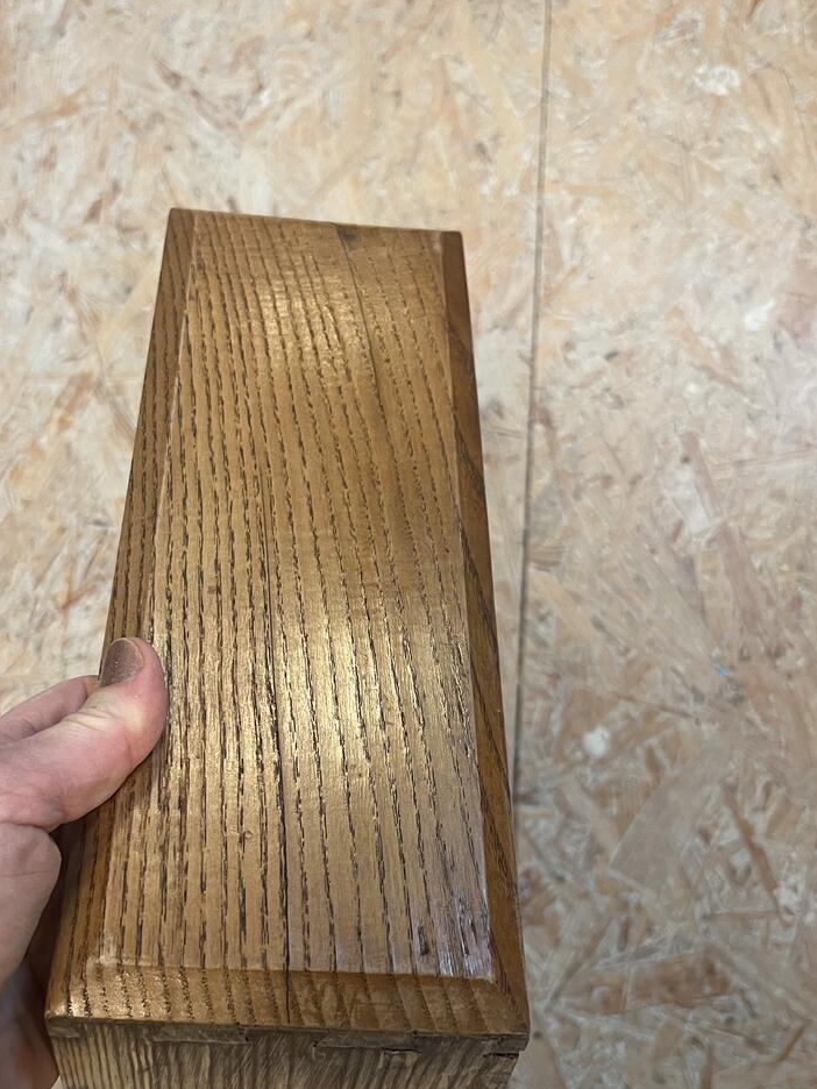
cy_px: 693
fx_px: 1259
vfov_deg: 46.3
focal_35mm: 40
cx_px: 381
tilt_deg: -72.4
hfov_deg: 35.9
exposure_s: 1/50
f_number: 1.6
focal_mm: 5.1
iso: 100
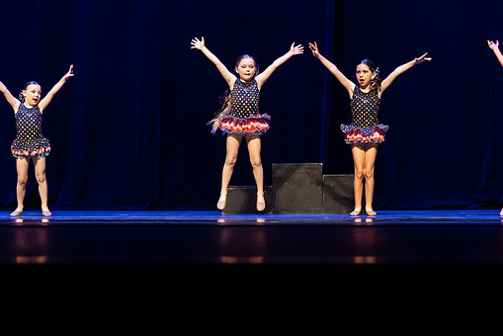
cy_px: 120
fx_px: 1594
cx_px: 249
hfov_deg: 17.9
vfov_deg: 12.0
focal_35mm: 114
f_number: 2.8
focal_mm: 84
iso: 3200
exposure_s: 1/640
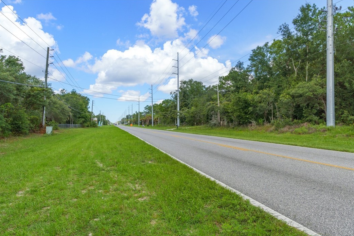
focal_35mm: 25
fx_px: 246
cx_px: 181
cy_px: 122
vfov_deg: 51.3
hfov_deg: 71.5
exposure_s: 1/640
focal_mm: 16
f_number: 8
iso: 320
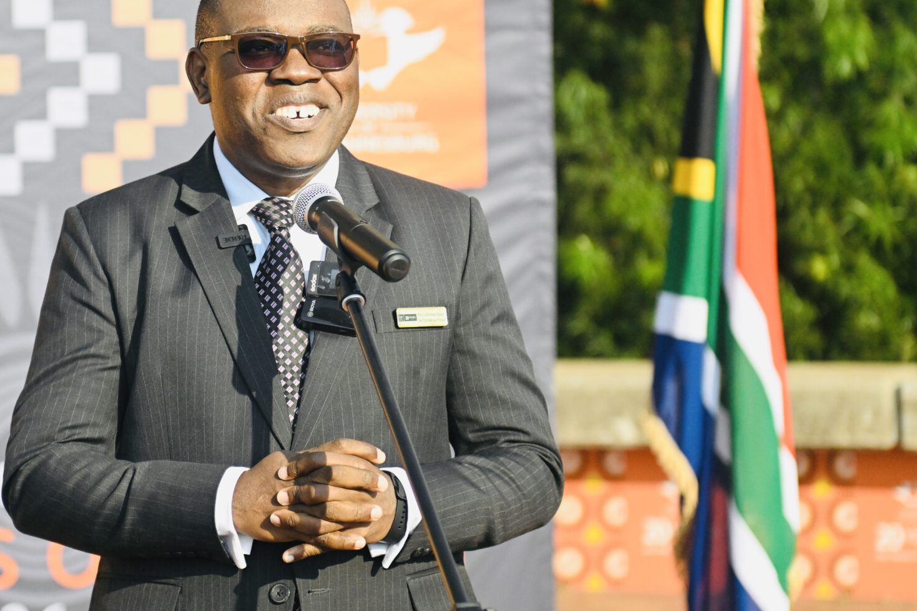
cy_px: 188
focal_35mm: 122
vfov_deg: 11.2
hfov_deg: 16.8
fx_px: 3107
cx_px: 318
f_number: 2.8
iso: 1600
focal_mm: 70
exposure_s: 1/13000
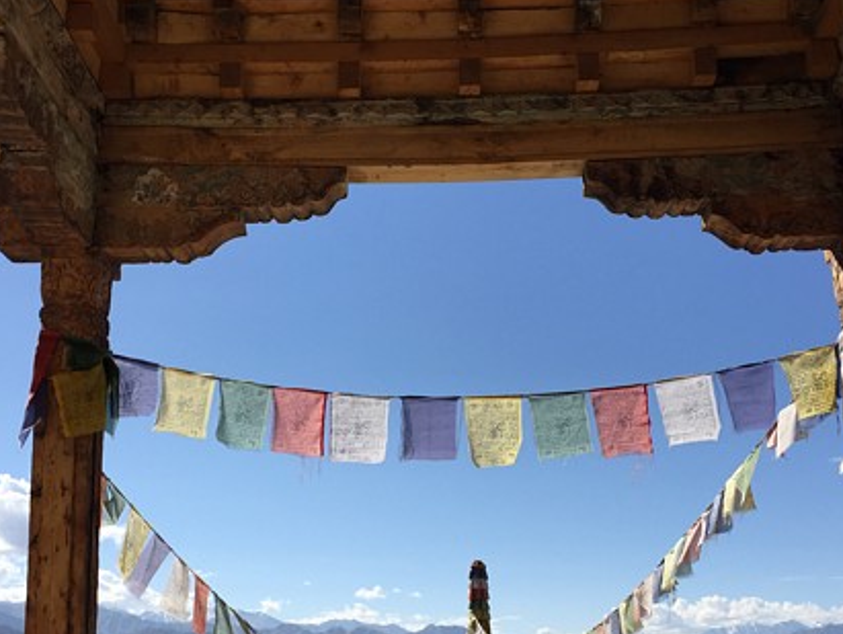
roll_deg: -1.1
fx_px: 1146
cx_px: 413
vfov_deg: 30.5
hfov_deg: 40.4
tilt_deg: +11.3
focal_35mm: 47
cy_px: 458
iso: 32
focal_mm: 4.15
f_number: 2.2
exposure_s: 1/2639
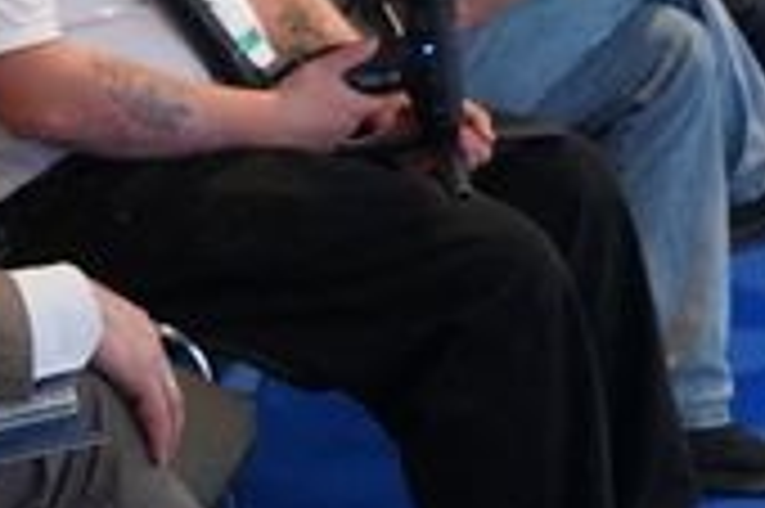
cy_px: -220
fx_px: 3142
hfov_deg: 13.6
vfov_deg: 9.0
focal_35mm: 148
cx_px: -79
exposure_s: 1/160
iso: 6400
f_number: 4
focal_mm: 24
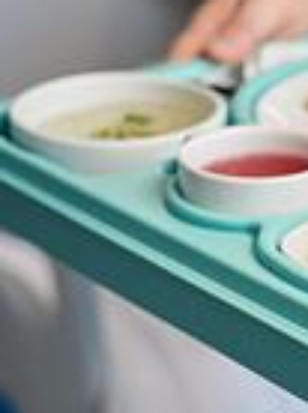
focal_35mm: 123
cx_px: 502
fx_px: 1458
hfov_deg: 11.4
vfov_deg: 16.1
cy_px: 238
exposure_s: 1/250
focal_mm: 43.9
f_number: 2.8
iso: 640
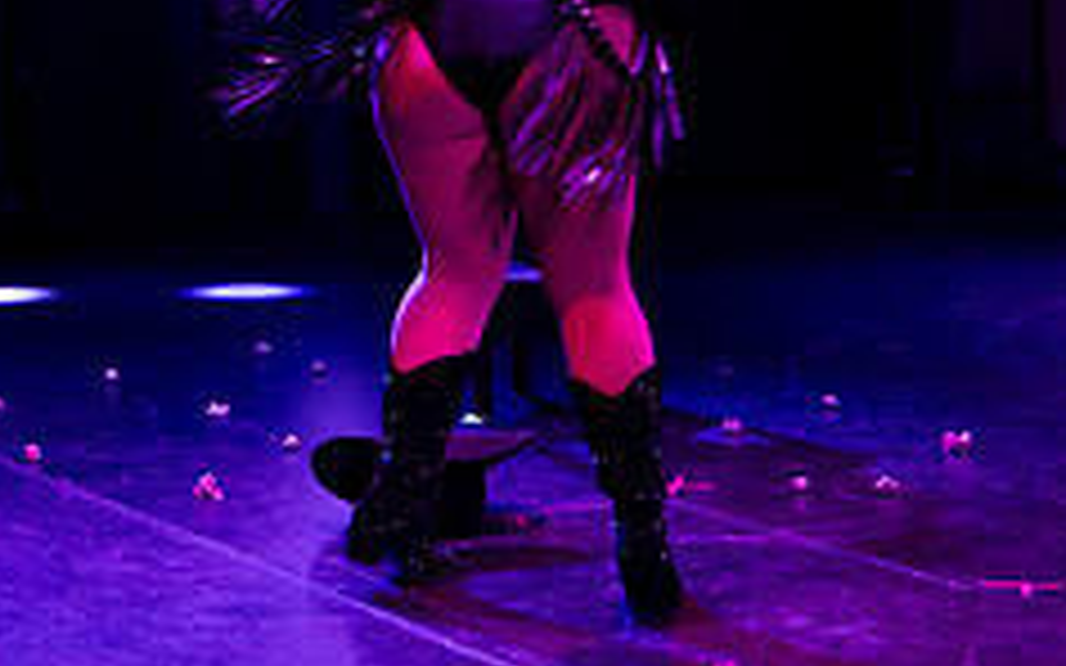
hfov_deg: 19.4
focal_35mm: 105
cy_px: -33
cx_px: 44
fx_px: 3050
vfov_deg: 12.3
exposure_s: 1/160
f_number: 4
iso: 3200
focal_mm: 35
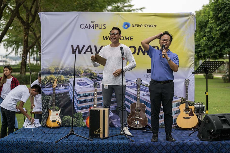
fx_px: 454
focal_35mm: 71
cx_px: 116
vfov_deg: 19.2
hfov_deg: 28.4
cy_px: 76
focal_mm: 70
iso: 500
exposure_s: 1/500
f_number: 2.8
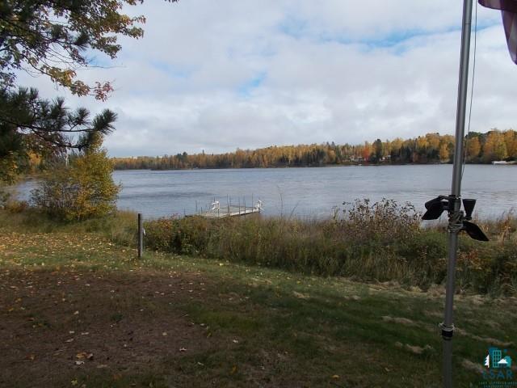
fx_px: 388
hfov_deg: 67.3
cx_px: 258
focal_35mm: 26
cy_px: 194
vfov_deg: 53.1
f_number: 8
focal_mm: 4.6
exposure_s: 1/160
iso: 80
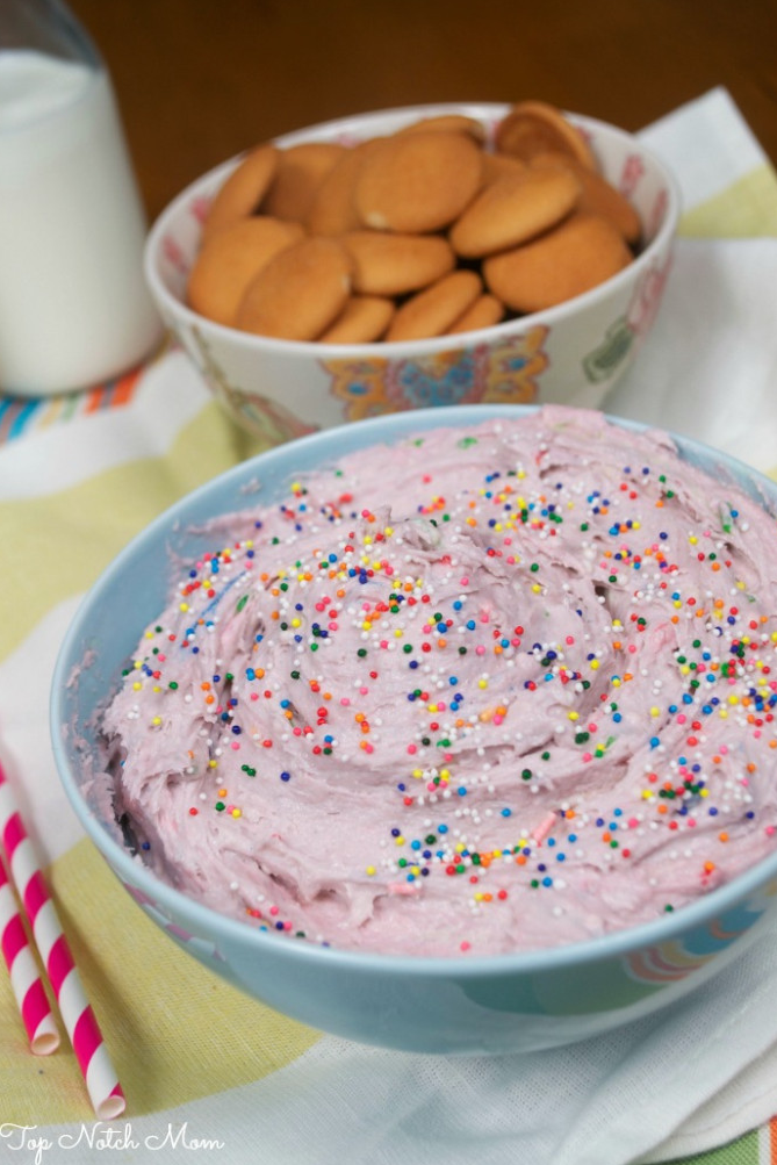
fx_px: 1586
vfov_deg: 40.3
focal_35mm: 49
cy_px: 584
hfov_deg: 27.5
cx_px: 389
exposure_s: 1/50
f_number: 5
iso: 200
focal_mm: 32
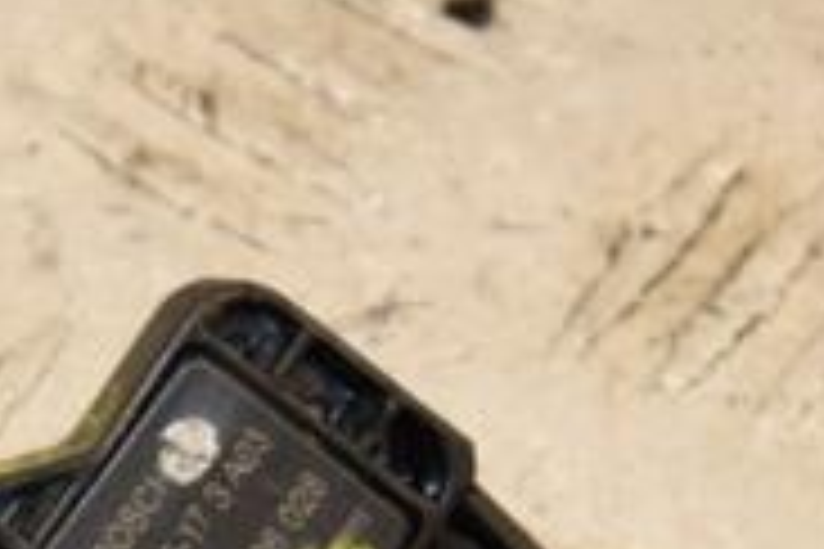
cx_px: 113
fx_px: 11824
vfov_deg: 2.7
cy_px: 698
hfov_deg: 4.0
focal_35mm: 517
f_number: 7.1
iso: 800
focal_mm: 105
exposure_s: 1/200
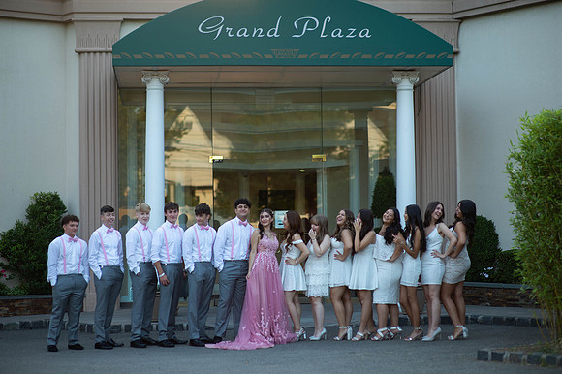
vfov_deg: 16.1
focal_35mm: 85
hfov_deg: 23.9
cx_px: 281
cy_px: 187
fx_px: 1326
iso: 250
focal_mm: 85
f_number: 2
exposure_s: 1/1000
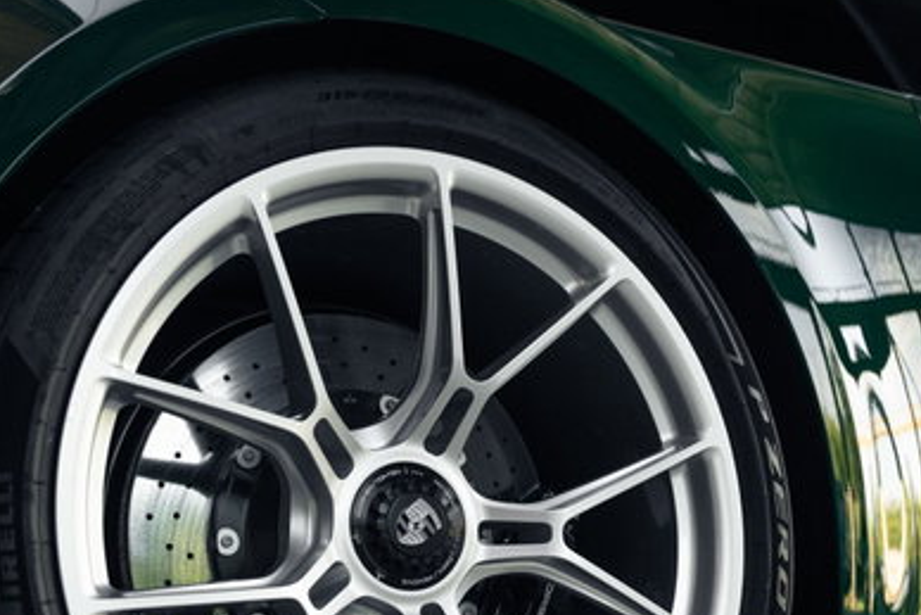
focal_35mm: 56
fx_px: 1433
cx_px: 408
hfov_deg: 35.6
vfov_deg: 23.8
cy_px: 499
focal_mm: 28.3
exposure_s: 1/250
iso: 500
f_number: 2.8
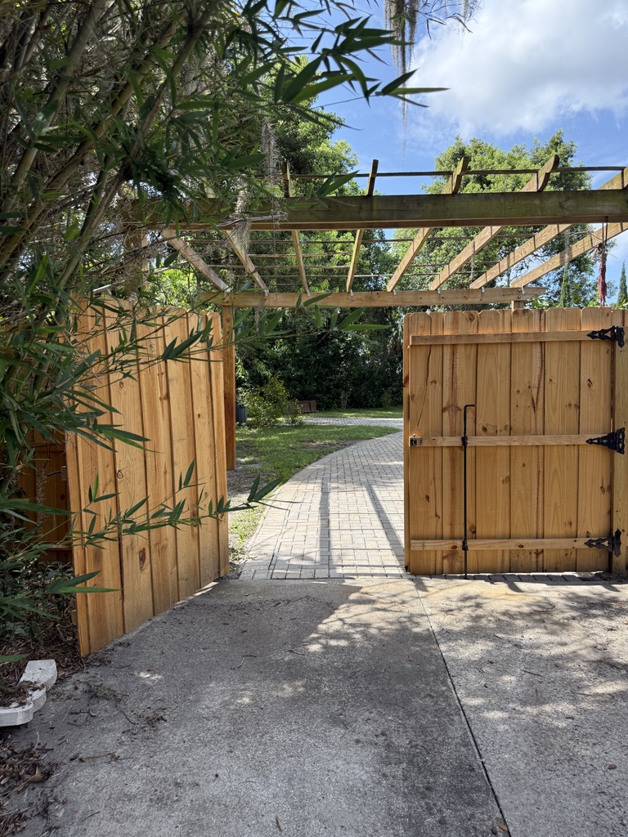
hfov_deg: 56.8
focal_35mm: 24
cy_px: 418
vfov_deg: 71.6
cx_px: 314
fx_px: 581
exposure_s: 1/1727
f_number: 1.78
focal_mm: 6.76
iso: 100
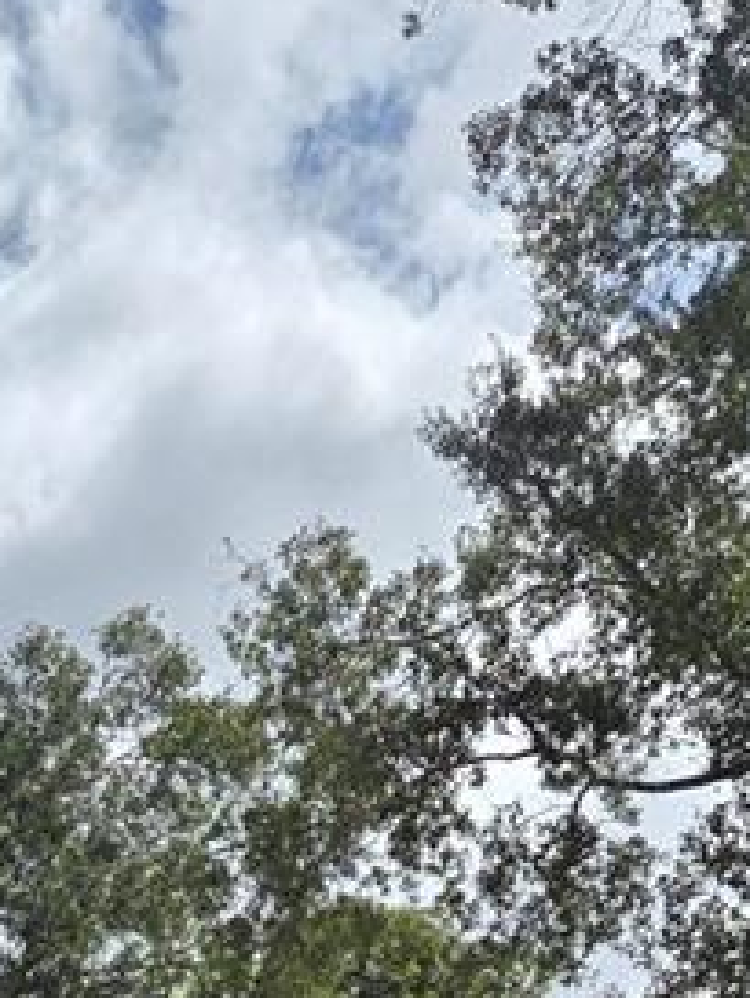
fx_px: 2915
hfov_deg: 13.5
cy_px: 1649
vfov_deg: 16.9
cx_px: -490
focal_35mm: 101
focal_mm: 5.4
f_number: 1.8
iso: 25
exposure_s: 1/2828
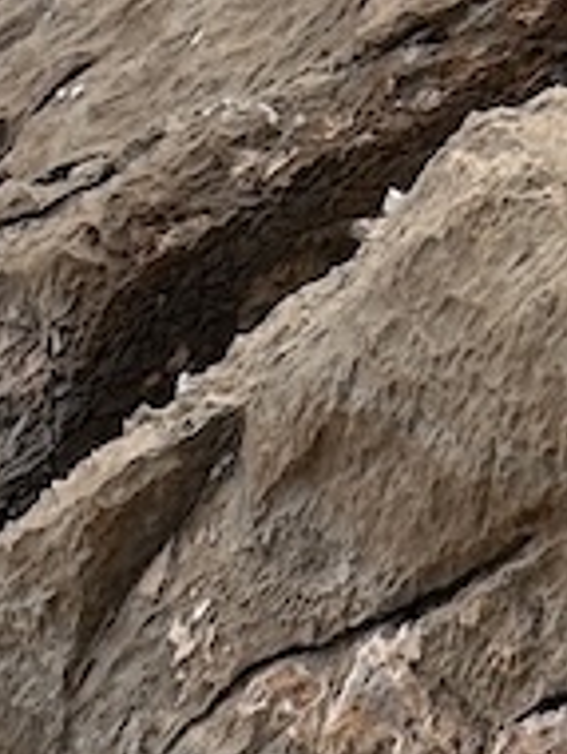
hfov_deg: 7.2
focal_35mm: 197
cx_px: -670
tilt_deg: +48.6
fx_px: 4293
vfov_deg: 8.7
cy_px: 2072
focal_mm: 5.7
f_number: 1.5
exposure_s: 1/1147
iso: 50
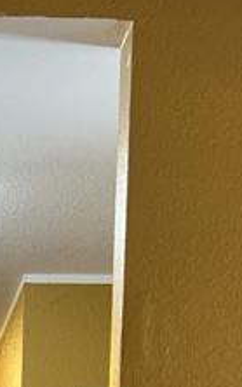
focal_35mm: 127
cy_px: 762
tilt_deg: -5.5
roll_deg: -0.3
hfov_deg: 9.9
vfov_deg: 14.0
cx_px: -150
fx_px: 1338
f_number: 1.5
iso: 40
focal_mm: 5.7
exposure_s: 1/24
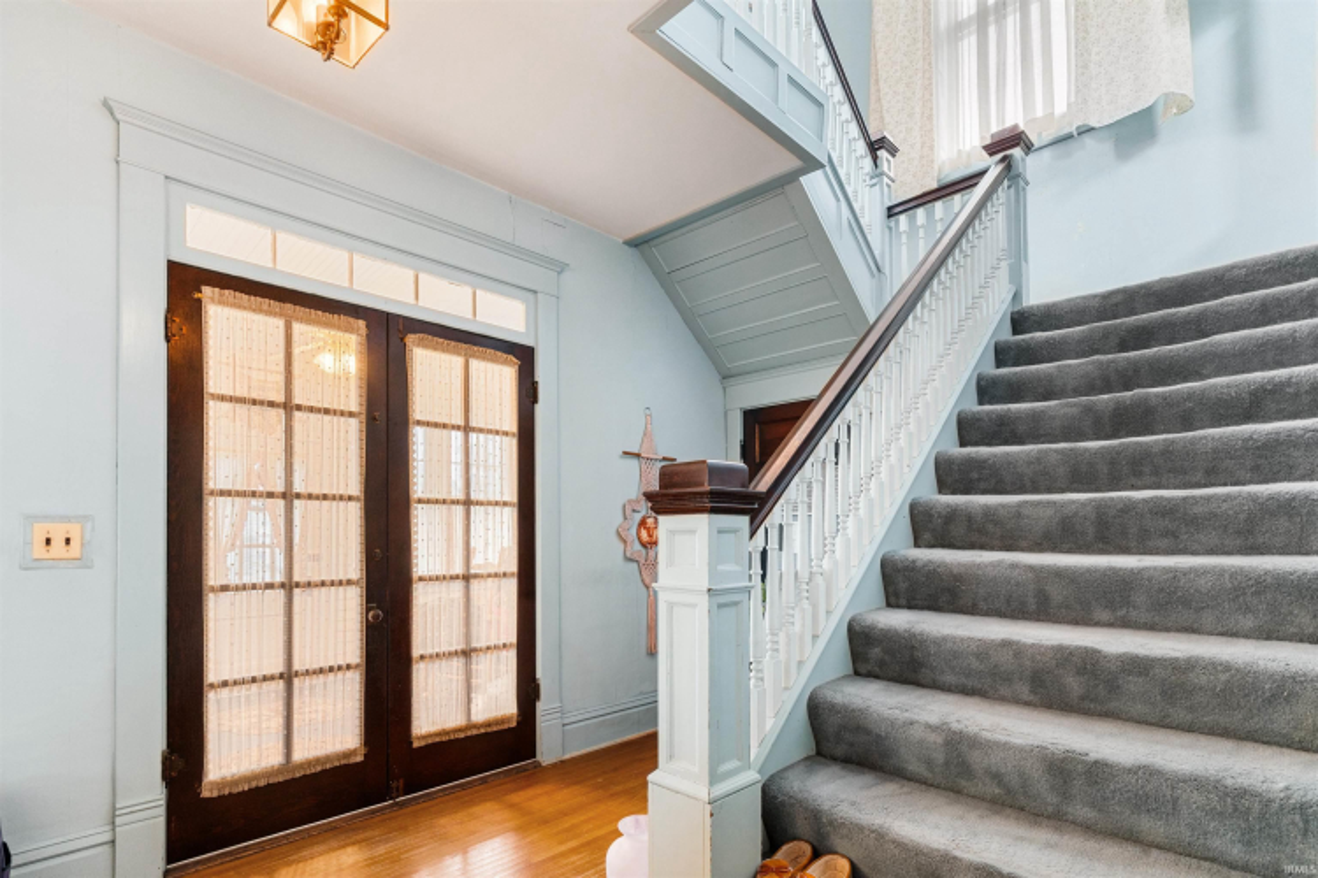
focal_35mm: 17
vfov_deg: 70.4
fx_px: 622
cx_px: 659
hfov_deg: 93.3
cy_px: 439
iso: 640
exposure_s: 1.3
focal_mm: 17
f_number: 6.3
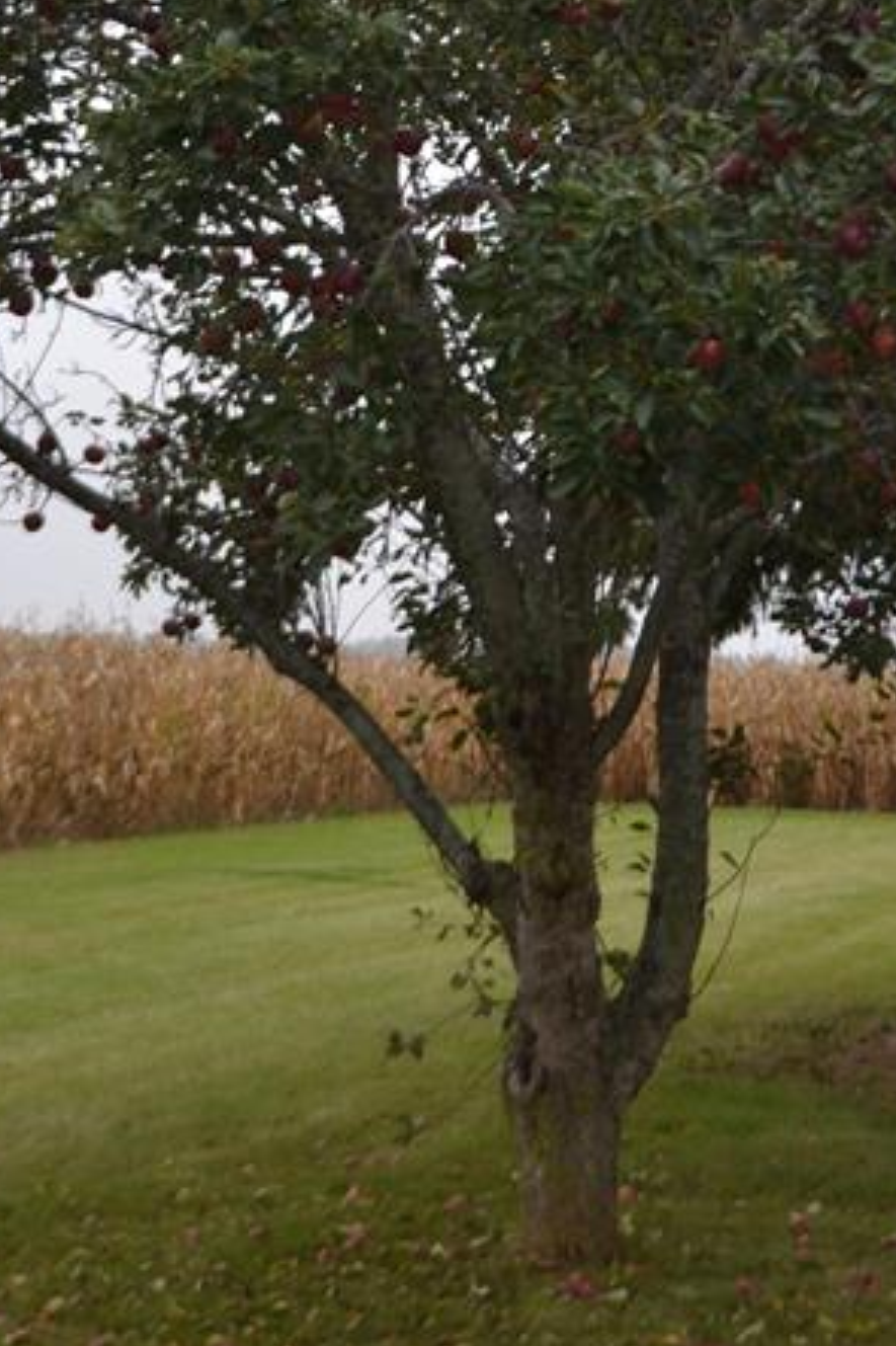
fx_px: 3400
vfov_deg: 22.1
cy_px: 289
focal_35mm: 91
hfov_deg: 15.0
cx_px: 443
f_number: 4.5
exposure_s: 1/125
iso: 125
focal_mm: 28
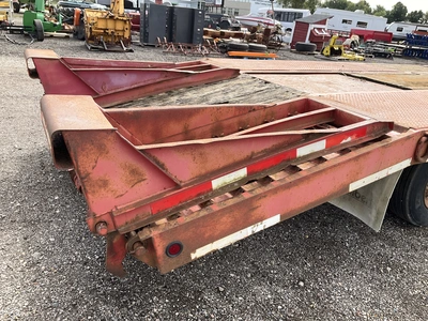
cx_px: 214
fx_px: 359
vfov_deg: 48.2
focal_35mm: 29
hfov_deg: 61.7
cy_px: 160
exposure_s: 1/529
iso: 25
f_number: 1.8
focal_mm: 3
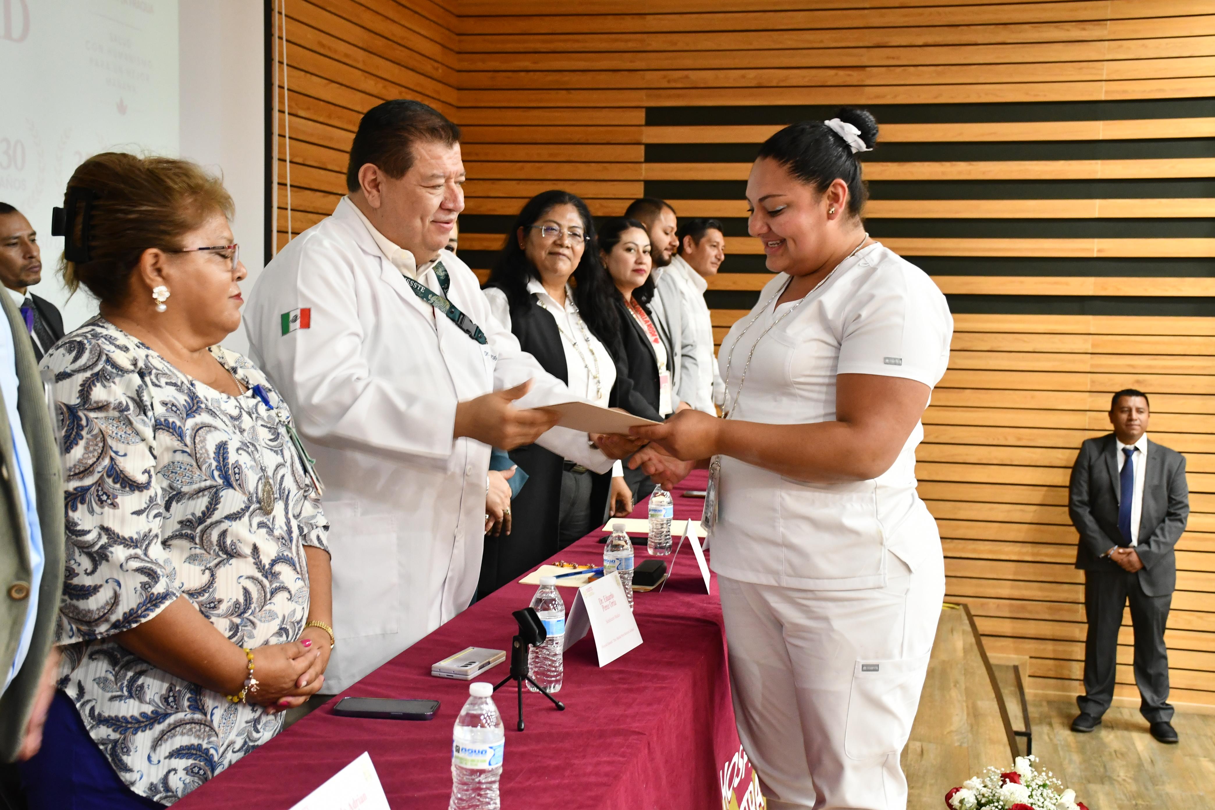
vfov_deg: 29.9
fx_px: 1519
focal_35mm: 45
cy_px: 405
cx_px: 608
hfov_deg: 43.6
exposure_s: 1/40
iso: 2000
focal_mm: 30
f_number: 5
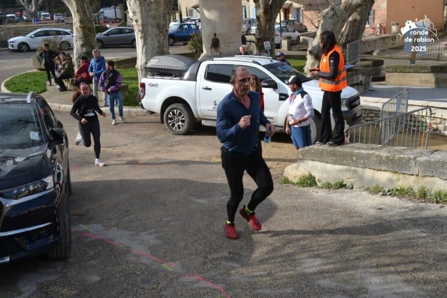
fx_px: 478
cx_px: 222
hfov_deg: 50.1
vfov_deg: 34.6
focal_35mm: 39
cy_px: 150
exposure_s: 1/1600
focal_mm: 25
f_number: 6.3
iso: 400
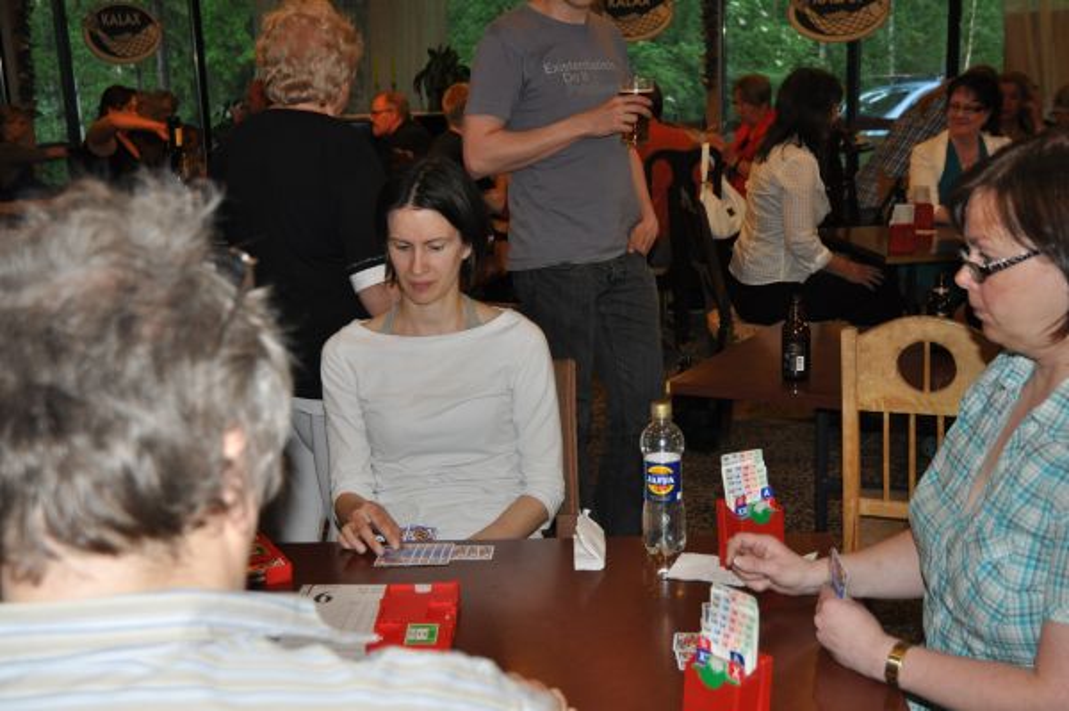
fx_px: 1380
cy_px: 356
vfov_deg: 28.9
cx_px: 534
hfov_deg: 42.4
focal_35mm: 46
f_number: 4
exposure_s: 1/60
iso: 800
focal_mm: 31
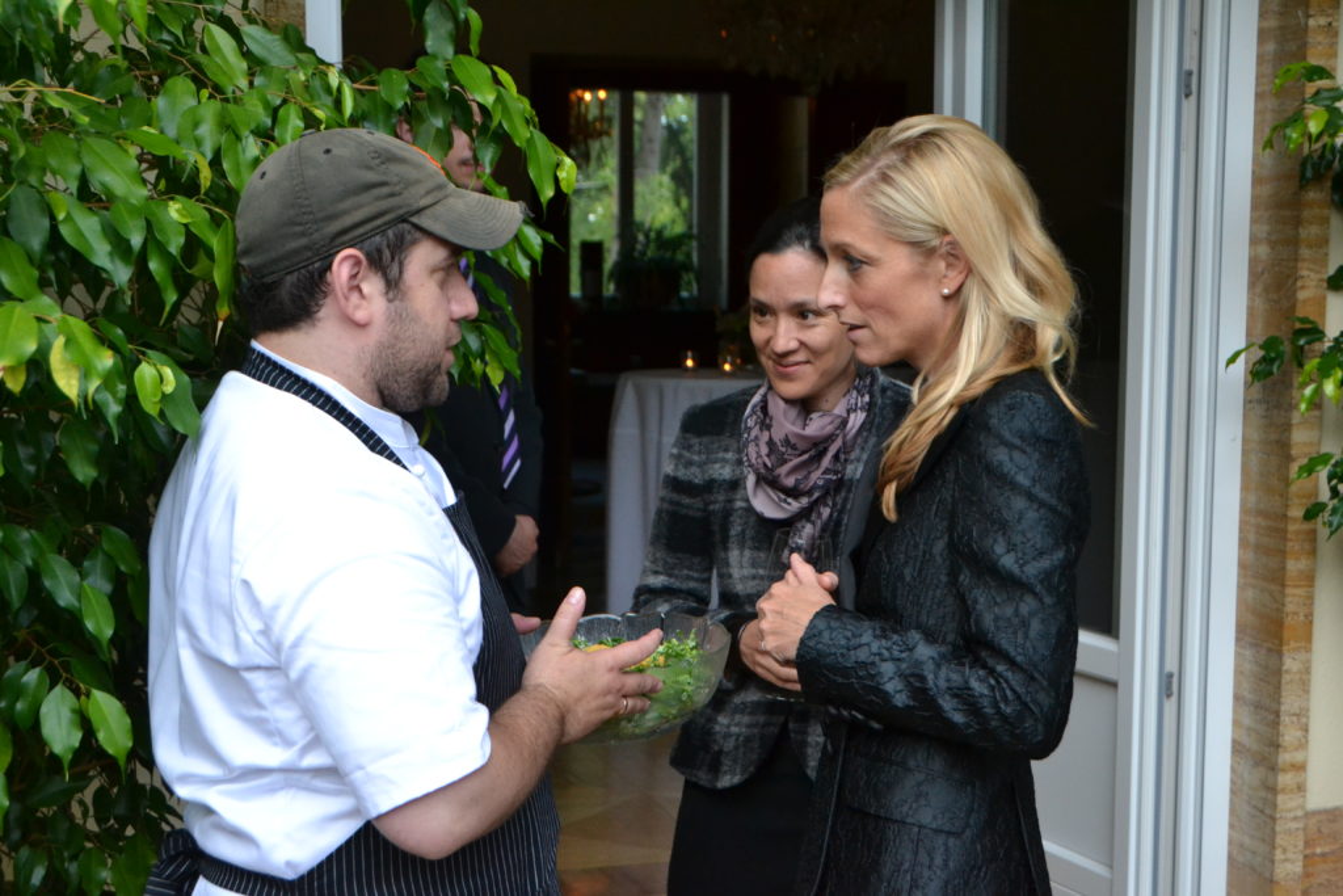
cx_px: 672
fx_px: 2015
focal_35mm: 54
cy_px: 448
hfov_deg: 36.9
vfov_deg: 25.1
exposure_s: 1/200
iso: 1600
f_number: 6.3
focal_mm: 36
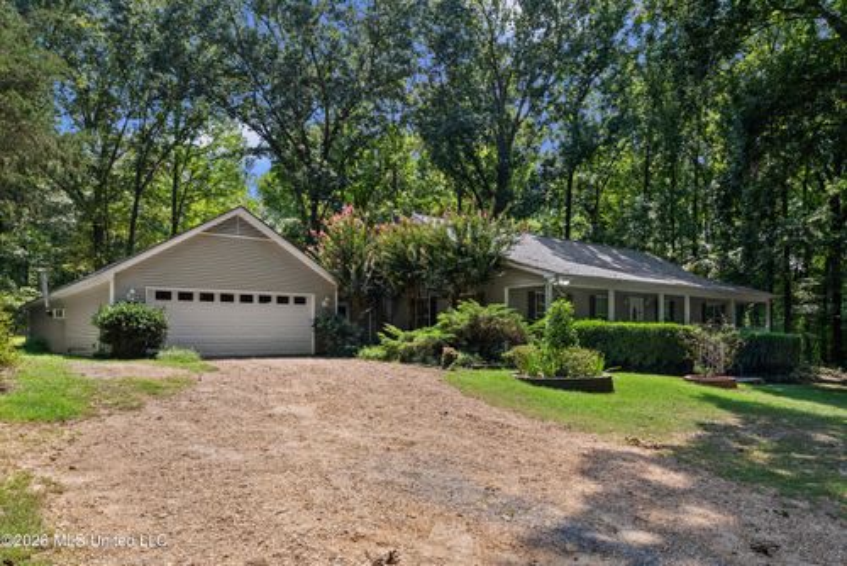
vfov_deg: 53.2
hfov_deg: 73.7
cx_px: 424
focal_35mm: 24
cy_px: 283
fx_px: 565
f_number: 9
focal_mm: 24
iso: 800
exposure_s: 1/160
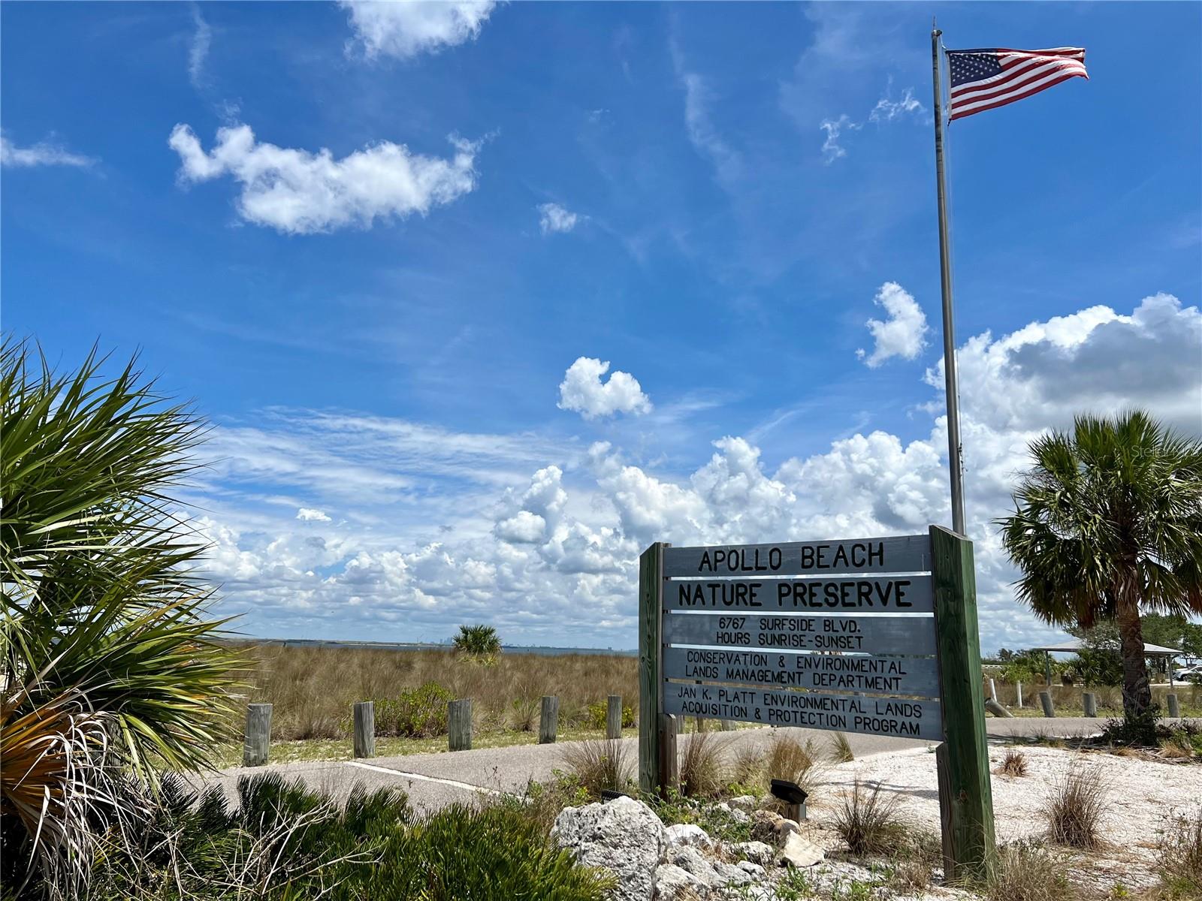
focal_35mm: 26
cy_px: 450
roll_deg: -1.3
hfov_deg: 67.3
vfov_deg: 53.1
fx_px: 903
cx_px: 601
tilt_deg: +12.5
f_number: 1.5
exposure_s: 1/8696
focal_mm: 5.7
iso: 50
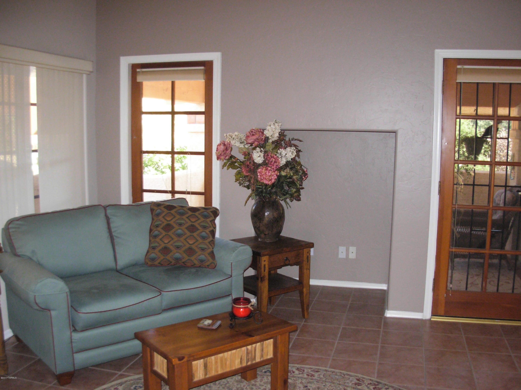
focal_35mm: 38
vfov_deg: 37.7
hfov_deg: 49.0
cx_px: 260
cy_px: 195
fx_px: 572
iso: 326
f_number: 2.9
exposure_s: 1/93.1
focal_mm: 6.3
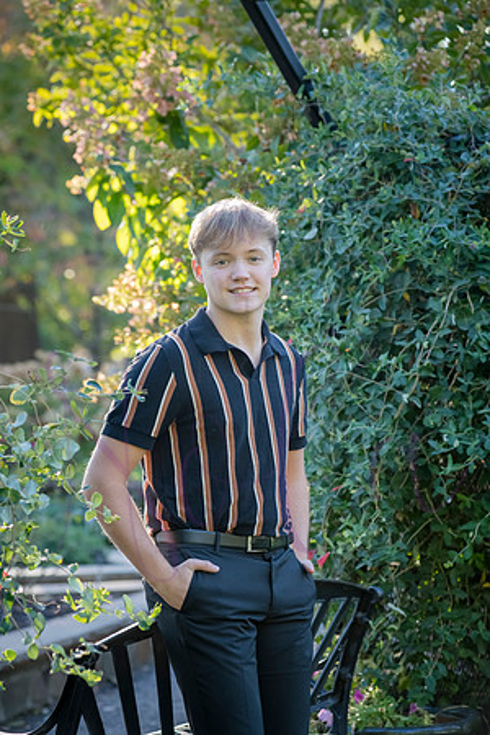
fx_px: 2144
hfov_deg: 13.0
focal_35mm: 105
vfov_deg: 19.5
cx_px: 245
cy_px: 368
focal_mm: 105
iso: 800
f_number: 5
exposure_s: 1/320
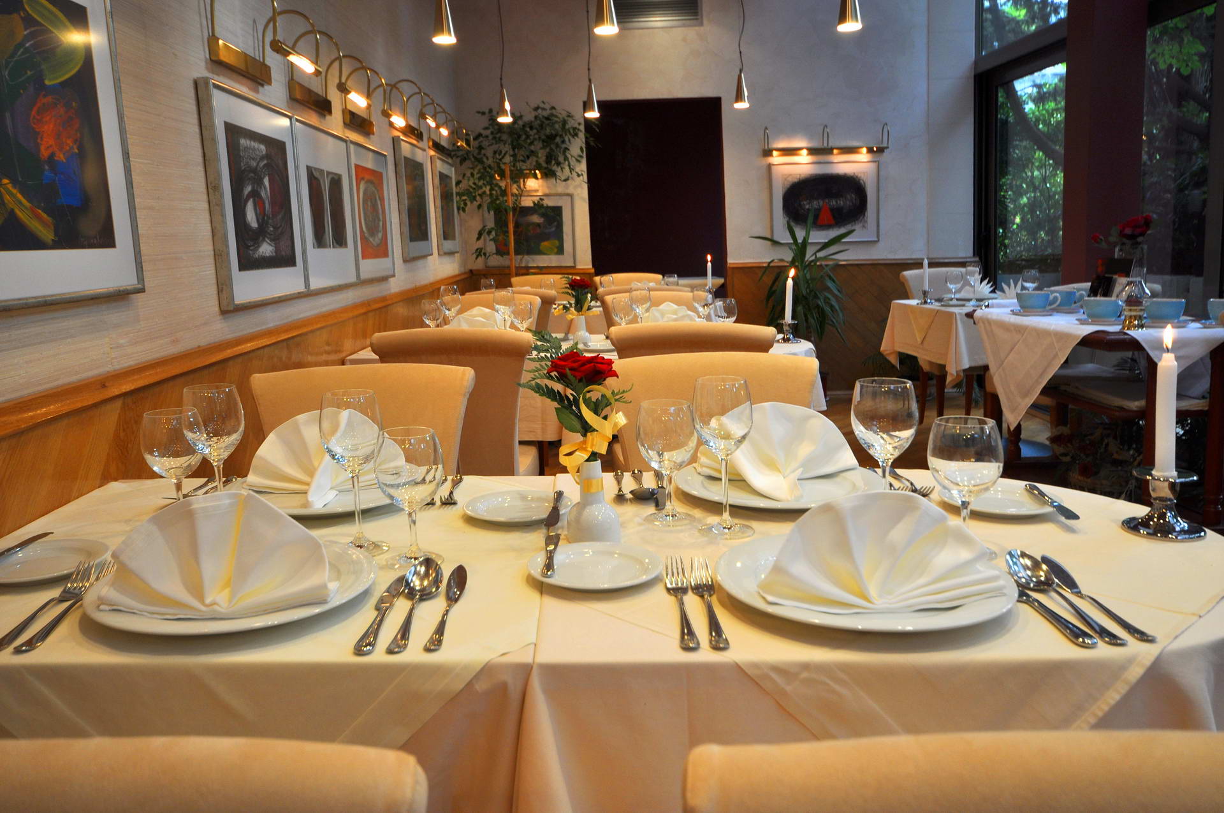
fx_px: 1019
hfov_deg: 62.0
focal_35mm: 30
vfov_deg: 43.5
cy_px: 406
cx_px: 612
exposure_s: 1/25
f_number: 5.6
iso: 250
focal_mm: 20
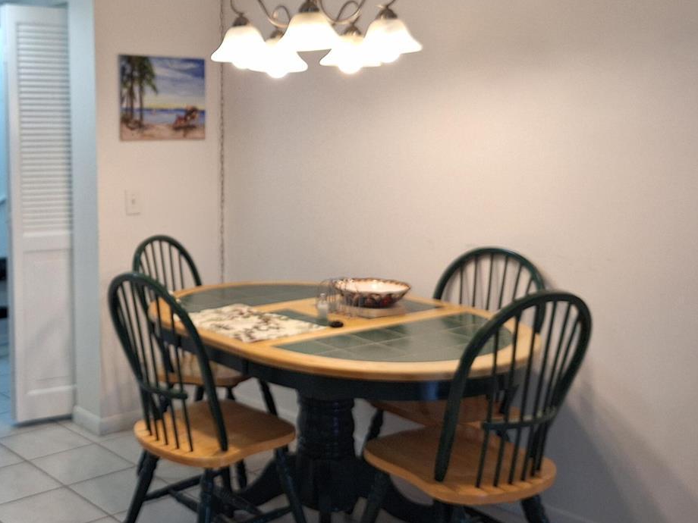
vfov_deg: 35.9
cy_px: 218
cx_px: 181
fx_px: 807
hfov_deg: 45.3
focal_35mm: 40
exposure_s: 1/60
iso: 64
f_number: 1.8
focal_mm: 5.54
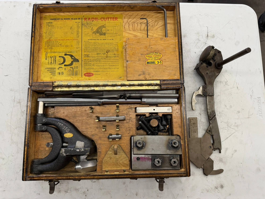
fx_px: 184
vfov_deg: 56.8
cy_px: 100
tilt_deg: -80.3
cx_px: 132
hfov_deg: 71.6
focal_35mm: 24
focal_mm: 6.76
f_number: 1.78
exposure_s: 1/120
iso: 160
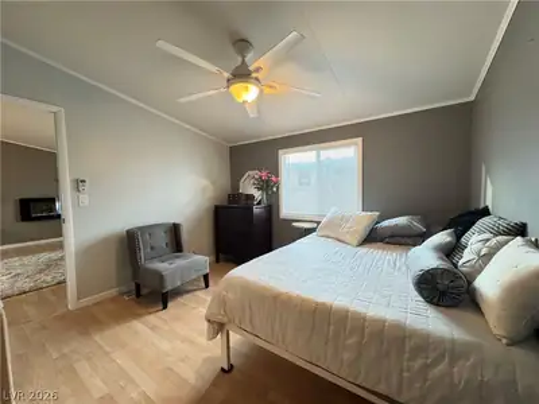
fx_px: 218
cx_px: 270
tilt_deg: -3.3
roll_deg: +0.8
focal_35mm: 14
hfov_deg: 102.1
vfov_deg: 85.7
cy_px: 202
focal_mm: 2.22
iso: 200
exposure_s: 1/60
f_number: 2.2
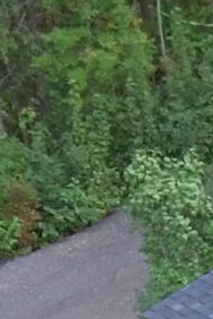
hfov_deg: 5.7
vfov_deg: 9.0
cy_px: 505
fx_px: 1961
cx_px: 674
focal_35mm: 221
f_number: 2.8
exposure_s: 1/135
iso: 100
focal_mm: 3.61
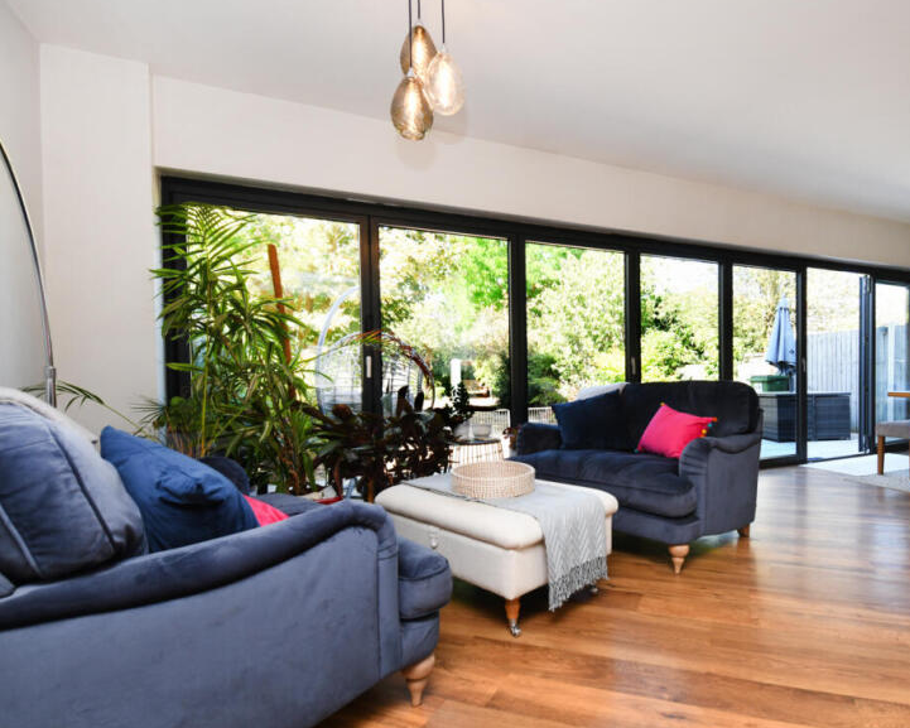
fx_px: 539
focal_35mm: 20
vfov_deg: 68.0
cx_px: 565
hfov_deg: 79.0
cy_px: 393
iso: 640
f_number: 10
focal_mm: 15
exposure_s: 1/80
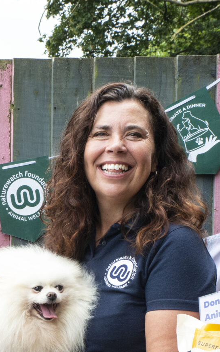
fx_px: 1266
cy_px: 327
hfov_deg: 9.7
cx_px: -74
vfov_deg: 15.6
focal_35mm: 132
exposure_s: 1/250
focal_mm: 44
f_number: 14
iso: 1600
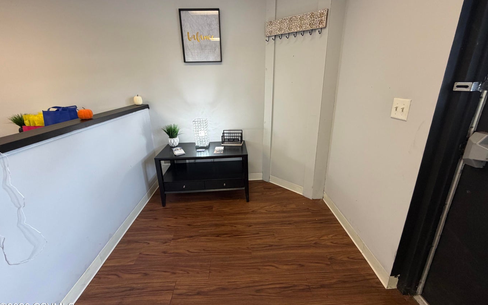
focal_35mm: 15
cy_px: 139
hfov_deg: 101.5
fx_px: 199
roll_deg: +1.4
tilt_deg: -16.2
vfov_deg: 74.6
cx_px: 245
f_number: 2.2
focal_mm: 2.22
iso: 250
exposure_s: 1/120
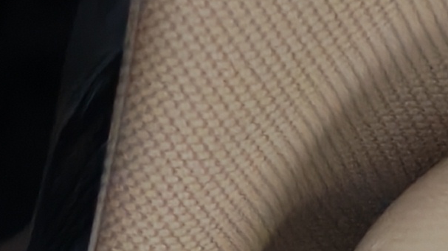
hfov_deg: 8.2
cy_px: 356
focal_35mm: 228
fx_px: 2708
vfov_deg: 5.3
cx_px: -844
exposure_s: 1/100
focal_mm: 6.12
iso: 422
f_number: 1.9
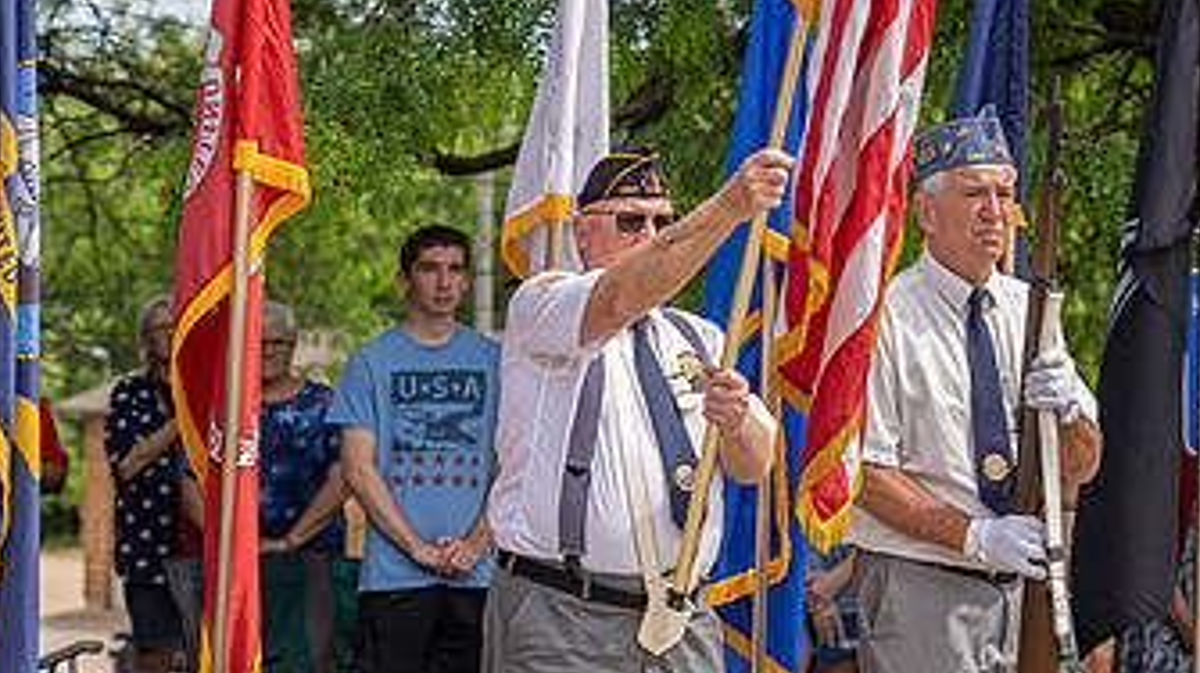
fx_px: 3753
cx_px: 827
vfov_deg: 10.2
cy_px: 52
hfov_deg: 18.1
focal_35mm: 118
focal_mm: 65
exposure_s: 1/1000
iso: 160
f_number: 4
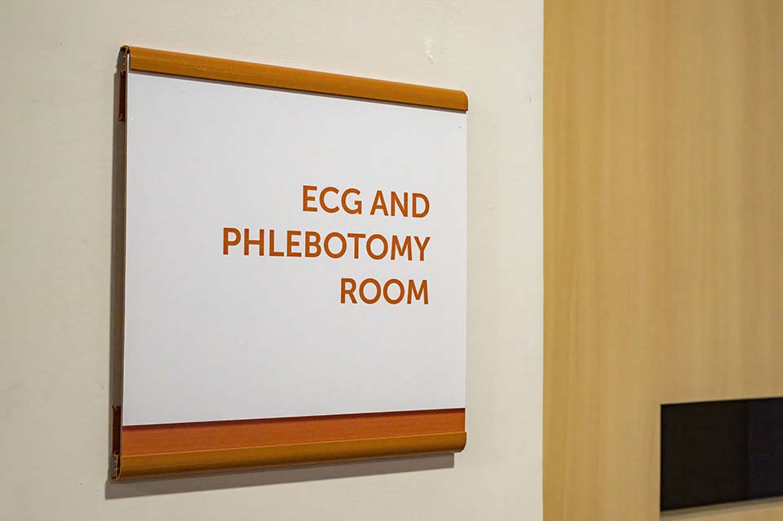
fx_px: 1022
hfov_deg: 41.9
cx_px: 392
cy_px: 260
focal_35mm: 47
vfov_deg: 28.6
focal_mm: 47
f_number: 9
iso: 2000
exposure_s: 1/250
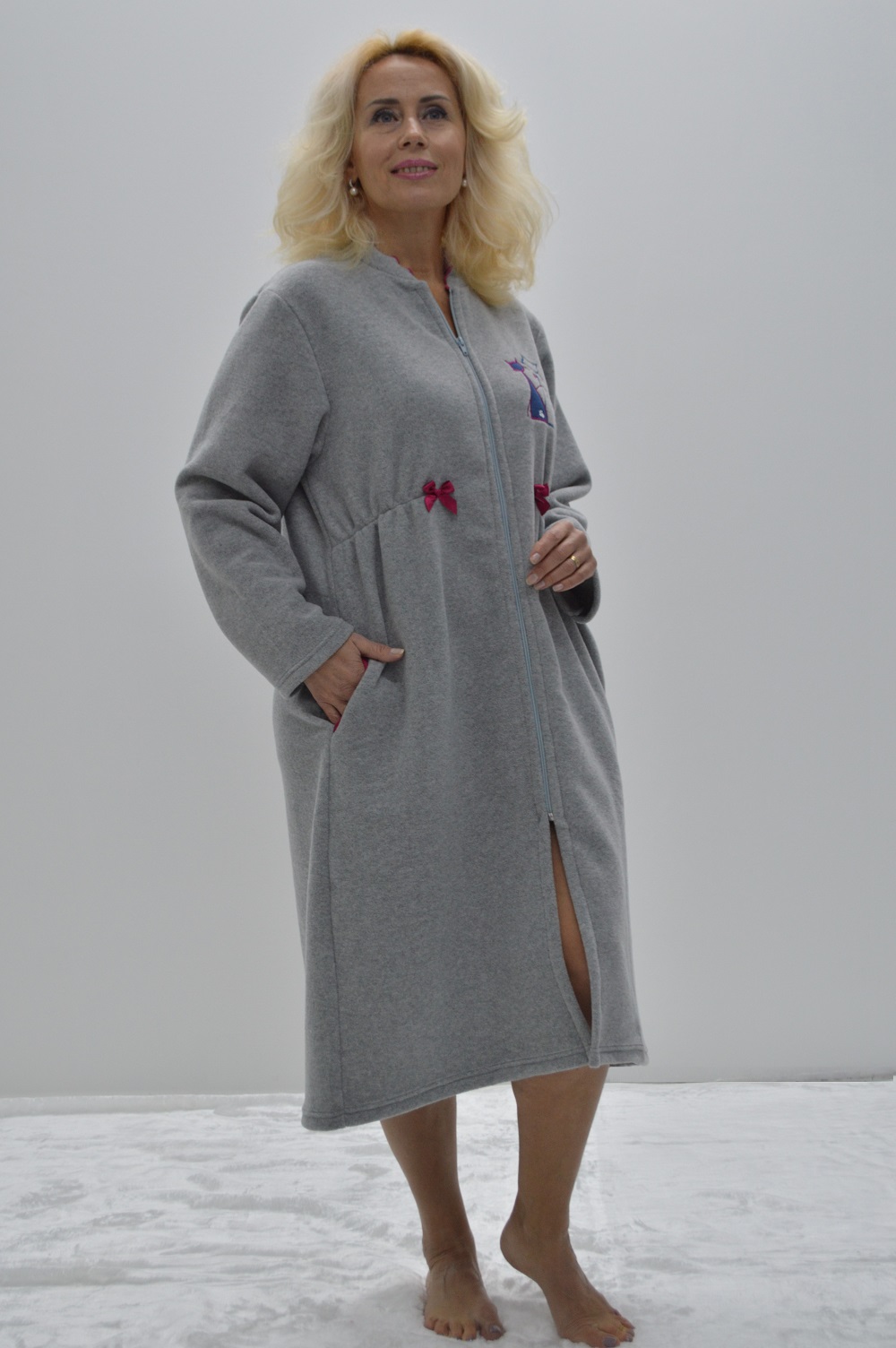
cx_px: 448
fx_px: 1963
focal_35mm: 52
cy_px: 674
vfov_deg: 37.9
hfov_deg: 25.7
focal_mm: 35
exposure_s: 1/100
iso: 400
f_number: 5
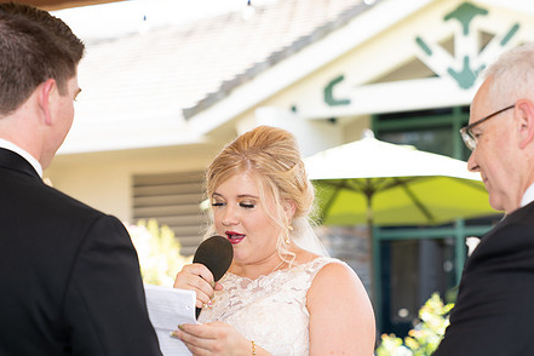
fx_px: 1365
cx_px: 277
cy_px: 191
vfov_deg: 14.9
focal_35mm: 92
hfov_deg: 22.1
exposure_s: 1/250
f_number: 3.2
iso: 200
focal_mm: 70
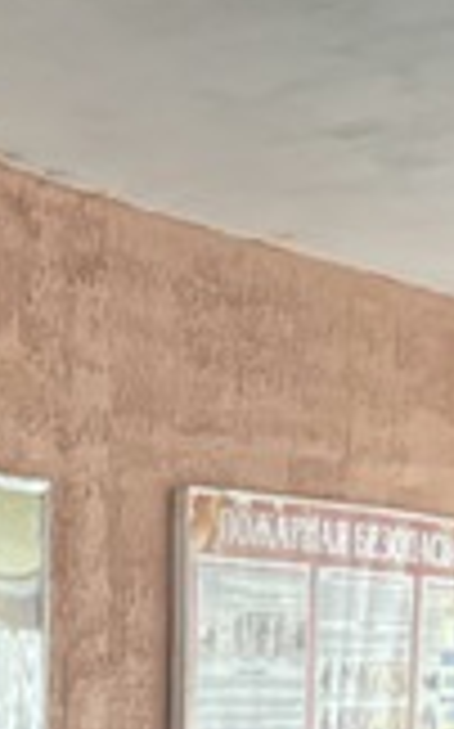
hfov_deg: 7.8
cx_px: -1070
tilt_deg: -7.8
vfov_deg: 13.8
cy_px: 1287
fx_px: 2697
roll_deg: +3.6
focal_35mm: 136
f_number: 1.6
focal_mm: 5.96
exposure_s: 1/37
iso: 640
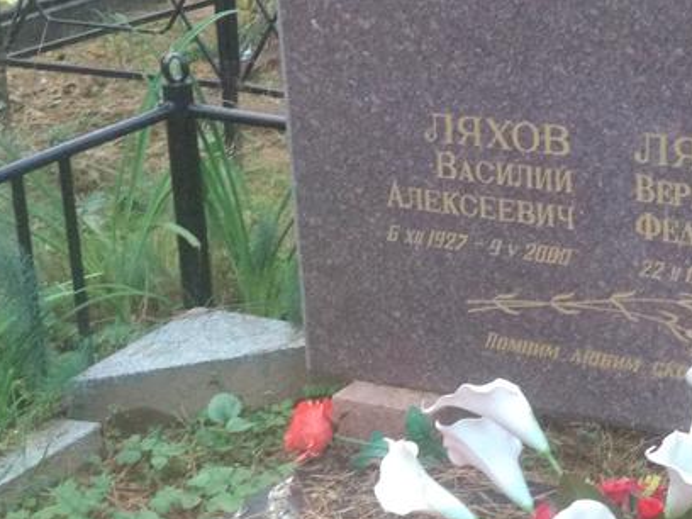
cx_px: 631
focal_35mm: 102
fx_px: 2039
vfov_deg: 14.5
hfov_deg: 18.9
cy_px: 207
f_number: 2.6
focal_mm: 5.99
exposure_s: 1/60
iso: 1000
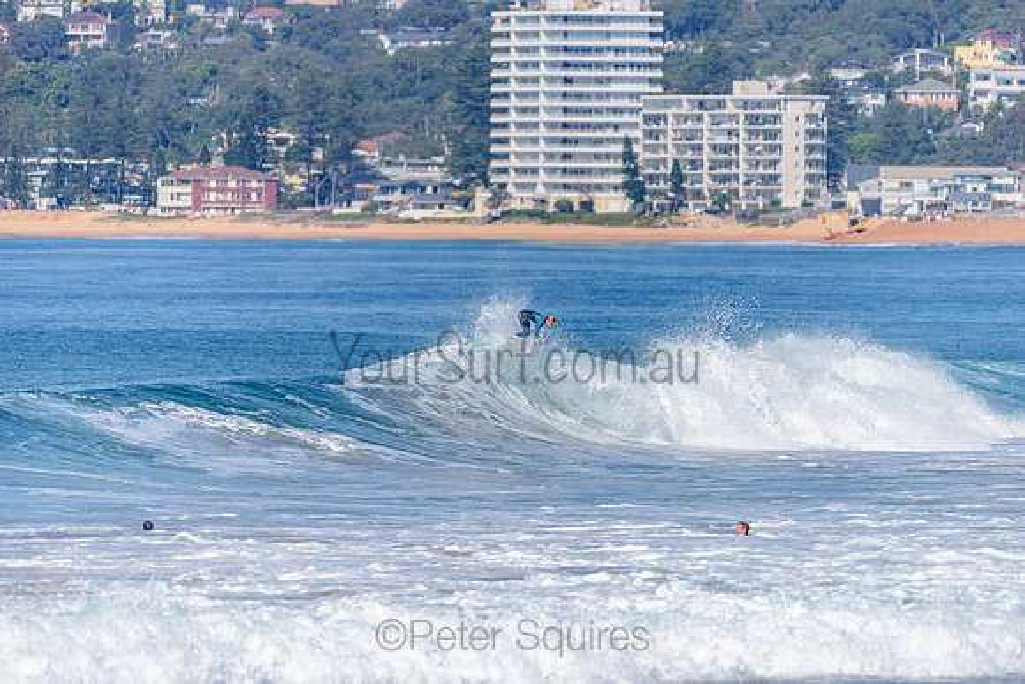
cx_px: 512
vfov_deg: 2.8
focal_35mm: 500
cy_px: 342
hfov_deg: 4.1
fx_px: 14239
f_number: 5.6
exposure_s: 1/2000
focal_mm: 500
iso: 100
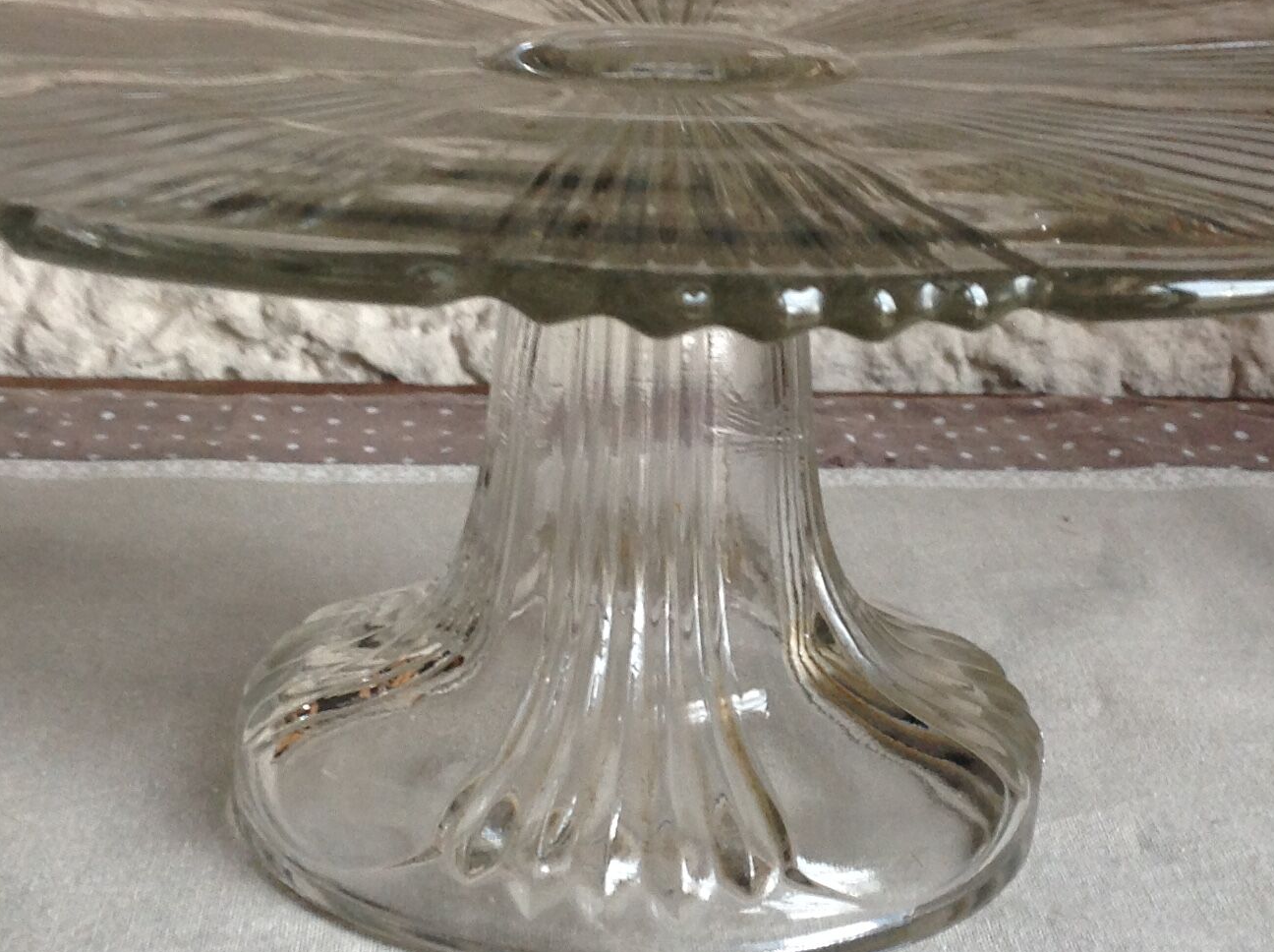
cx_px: 673
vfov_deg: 21.0
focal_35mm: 70
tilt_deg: -17.3
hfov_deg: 27.8
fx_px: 2572
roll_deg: -1.8
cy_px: 502
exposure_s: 1/15
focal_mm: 4.28
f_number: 2.4
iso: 100
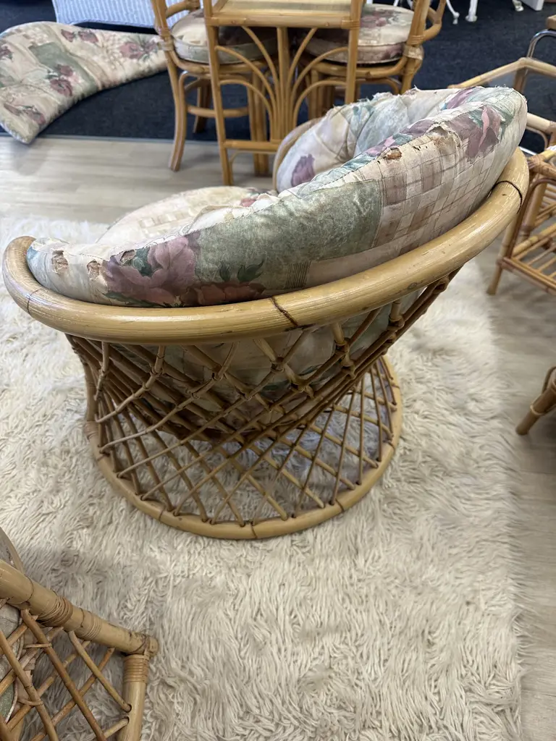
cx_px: 278
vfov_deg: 71.6
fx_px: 514
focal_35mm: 24
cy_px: 370
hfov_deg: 56.8
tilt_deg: -47.9
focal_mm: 6.86
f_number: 1.78
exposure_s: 1/100
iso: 160
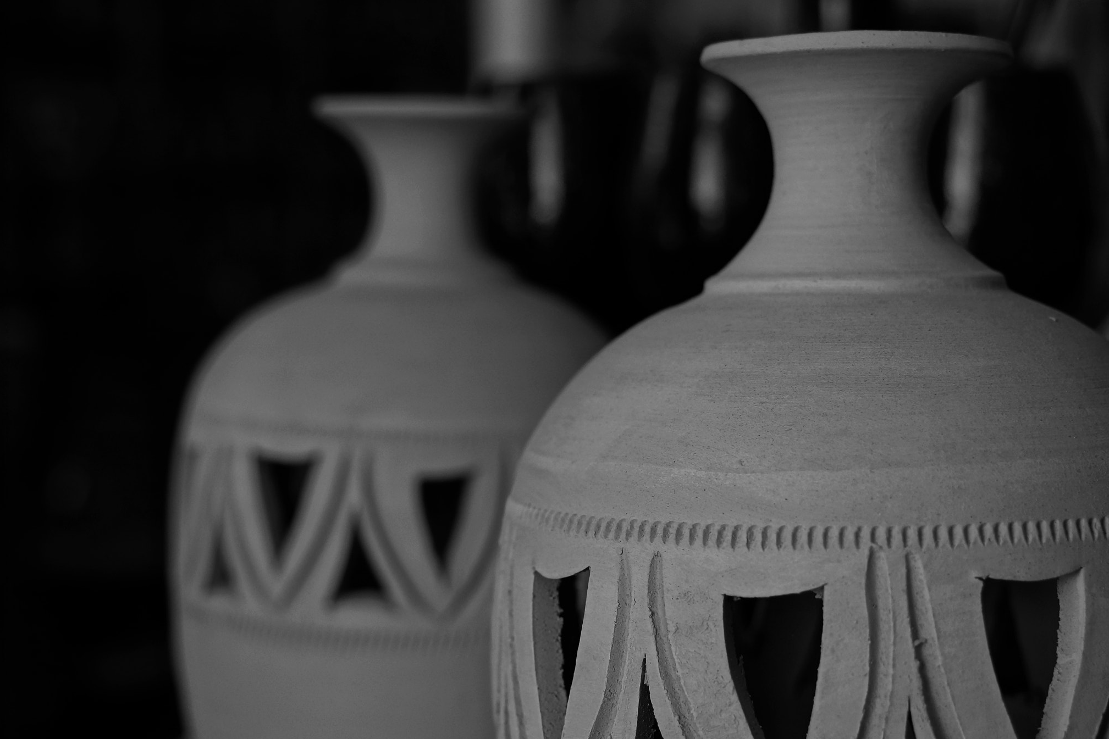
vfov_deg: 19.5
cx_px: 560
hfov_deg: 28.8
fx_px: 2156
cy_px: 372
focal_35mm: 70
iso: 400
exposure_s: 1/160
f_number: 5
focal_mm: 46
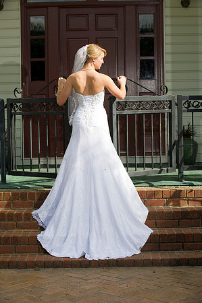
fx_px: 692
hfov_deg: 16.6
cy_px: 152
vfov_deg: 24.8
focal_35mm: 82
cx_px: 101
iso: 250
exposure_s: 1/250
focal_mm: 82
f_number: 7.1
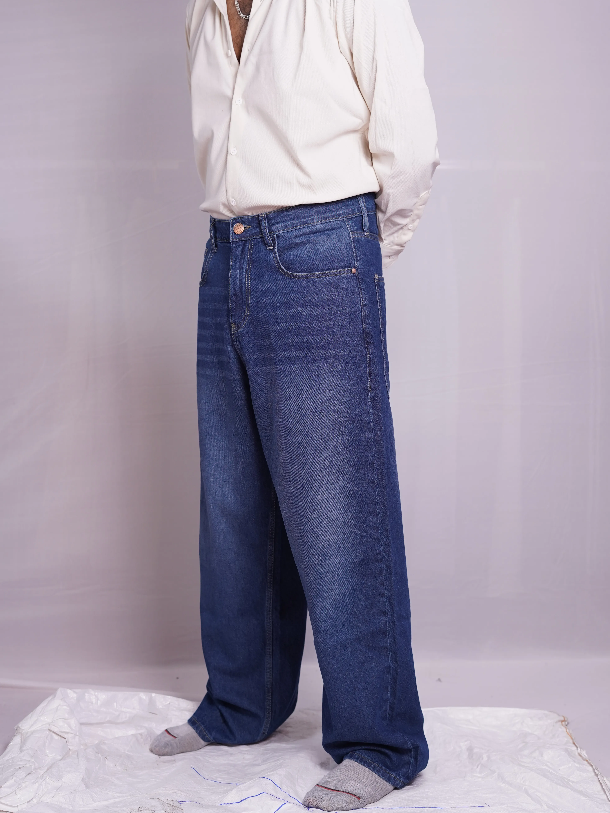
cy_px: 389
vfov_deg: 34.9
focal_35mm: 55
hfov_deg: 26.6
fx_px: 1292
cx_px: 308
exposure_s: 1/100
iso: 640
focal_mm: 50
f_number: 3.5
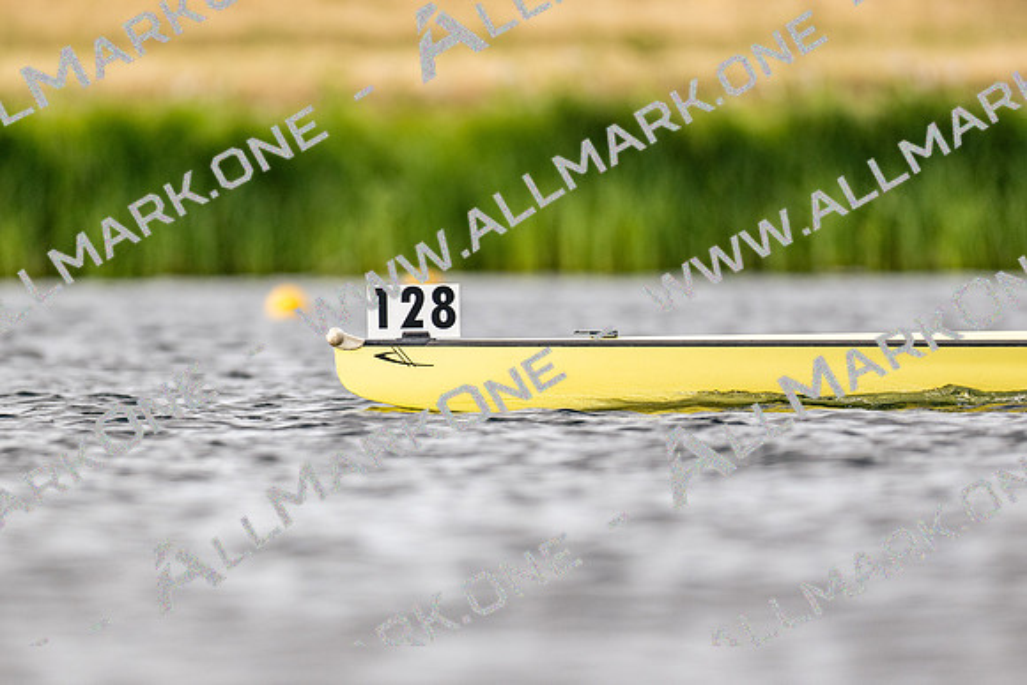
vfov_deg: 1.5
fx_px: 25693
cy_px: 342
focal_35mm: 900
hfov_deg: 2.3
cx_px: 514
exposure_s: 1/2500
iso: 320
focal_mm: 600
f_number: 4
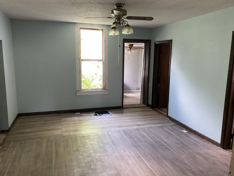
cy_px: 88
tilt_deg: -11.7
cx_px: 117
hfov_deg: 67.3
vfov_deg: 53.1
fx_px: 176
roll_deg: +0.6
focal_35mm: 26
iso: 320
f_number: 1.8
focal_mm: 4.25
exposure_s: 1/60
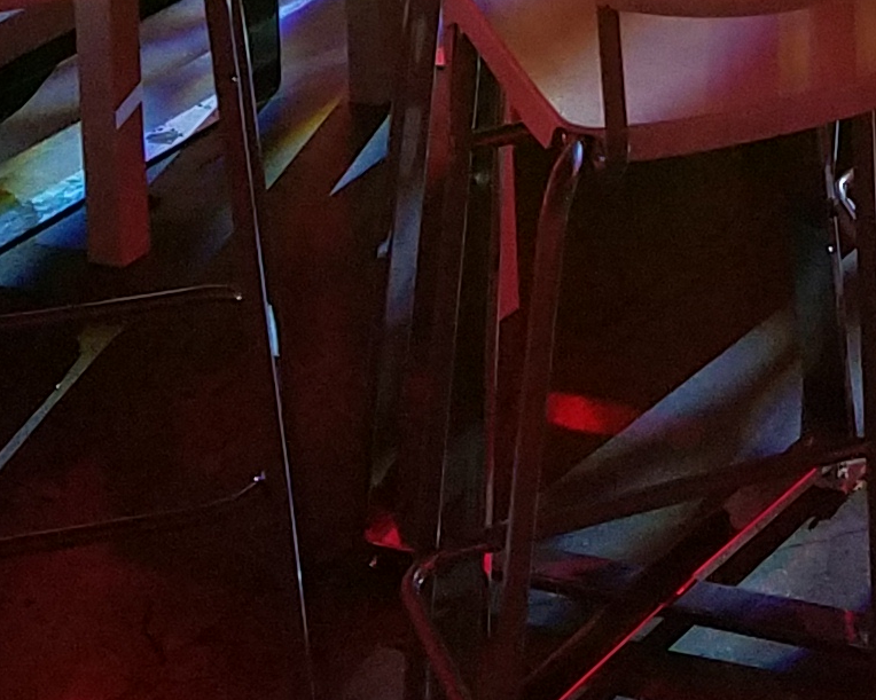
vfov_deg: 10.2
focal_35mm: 134
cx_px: 1186
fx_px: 3474
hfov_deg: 13.8
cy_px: -883
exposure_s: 1/19
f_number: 1.7
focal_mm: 4.2
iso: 200
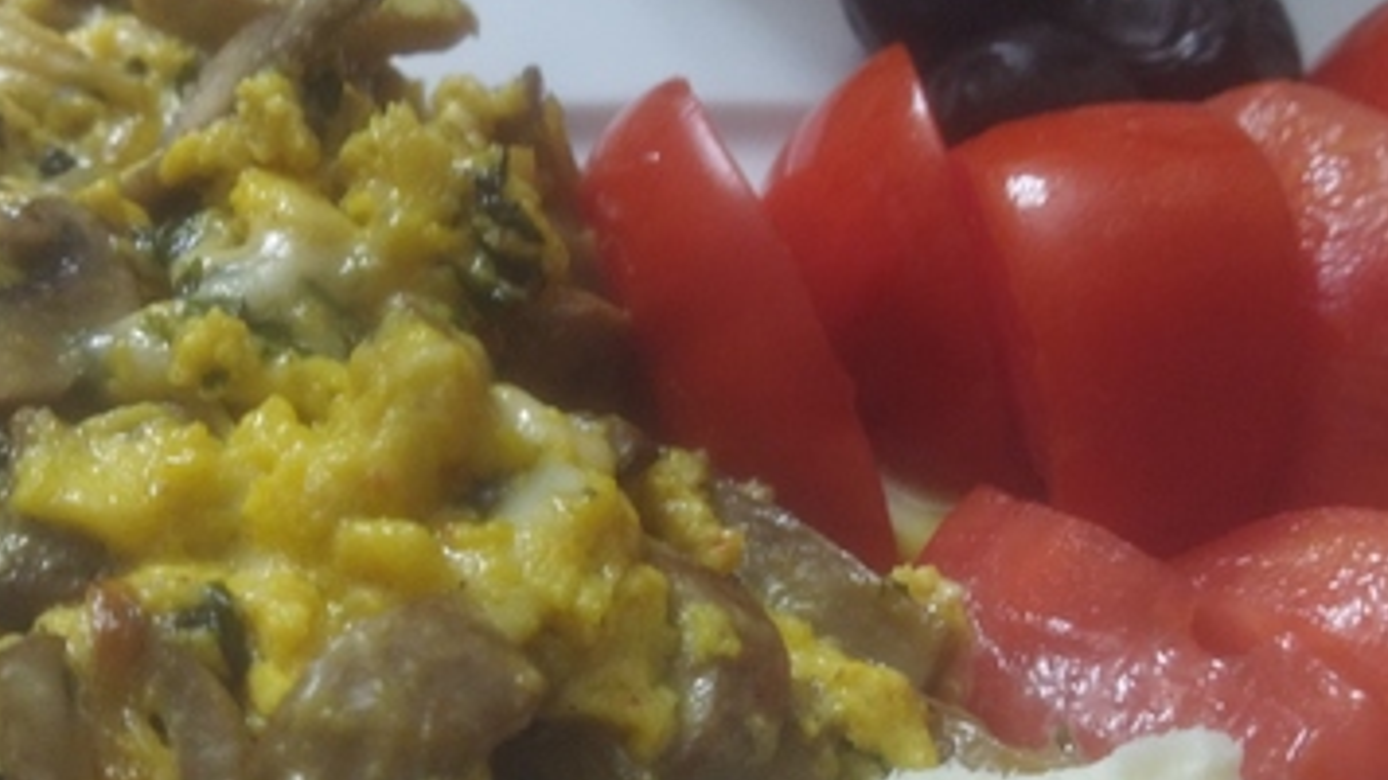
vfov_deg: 21.1
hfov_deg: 36.6
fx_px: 2097
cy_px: 390
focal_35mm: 57
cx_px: 636
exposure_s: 1/50
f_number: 1.79
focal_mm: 4.71
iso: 175
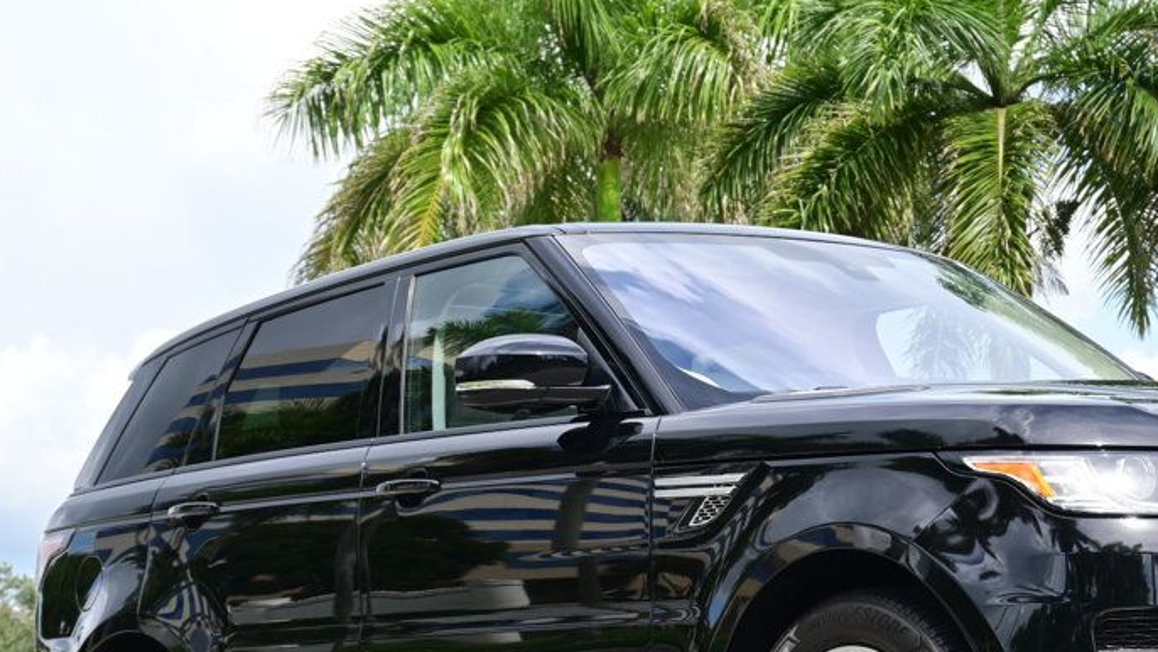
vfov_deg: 12.0
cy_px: 417
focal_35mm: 101
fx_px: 3095
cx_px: 842
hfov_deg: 21.0
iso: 100
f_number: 7.1
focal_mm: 43
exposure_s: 1/200
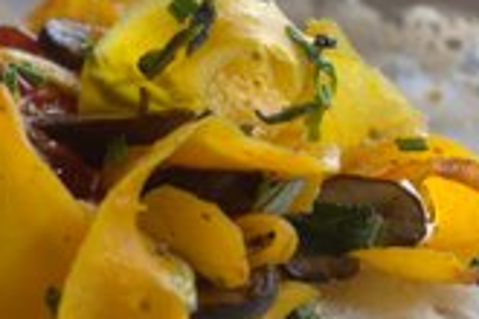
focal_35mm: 122
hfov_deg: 16.3
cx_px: -58
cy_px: 202
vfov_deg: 11.2
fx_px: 1623
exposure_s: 1/60
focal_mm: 28
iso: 400
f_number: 7.1
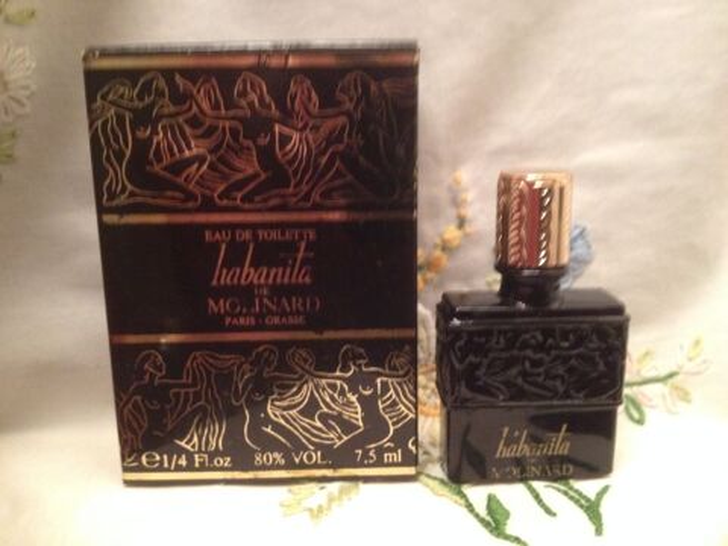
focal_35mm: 35
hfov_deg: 52.6
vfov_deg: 40.7
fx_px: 736
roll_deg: +0.8
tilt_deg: -13.9
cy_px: 273
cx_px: 364
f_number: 2.4
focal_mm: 4.28
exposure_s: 1/15
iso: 400
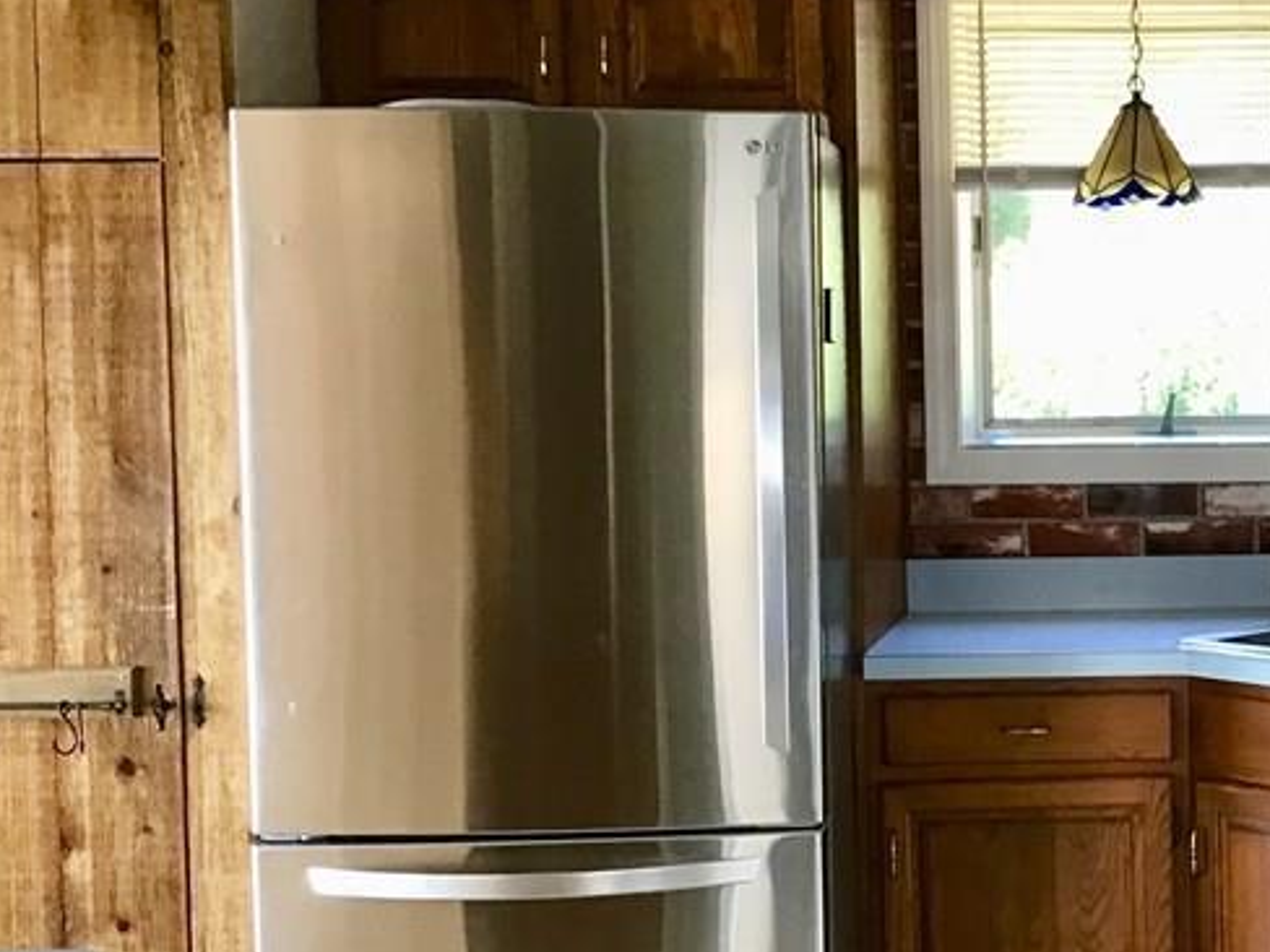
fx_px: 2385
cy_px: 515
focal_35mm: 65
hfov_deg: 28.4
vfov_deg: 22.6
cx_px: 1197
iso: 80
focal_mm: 3.3
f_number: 2.4
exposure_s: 1/30
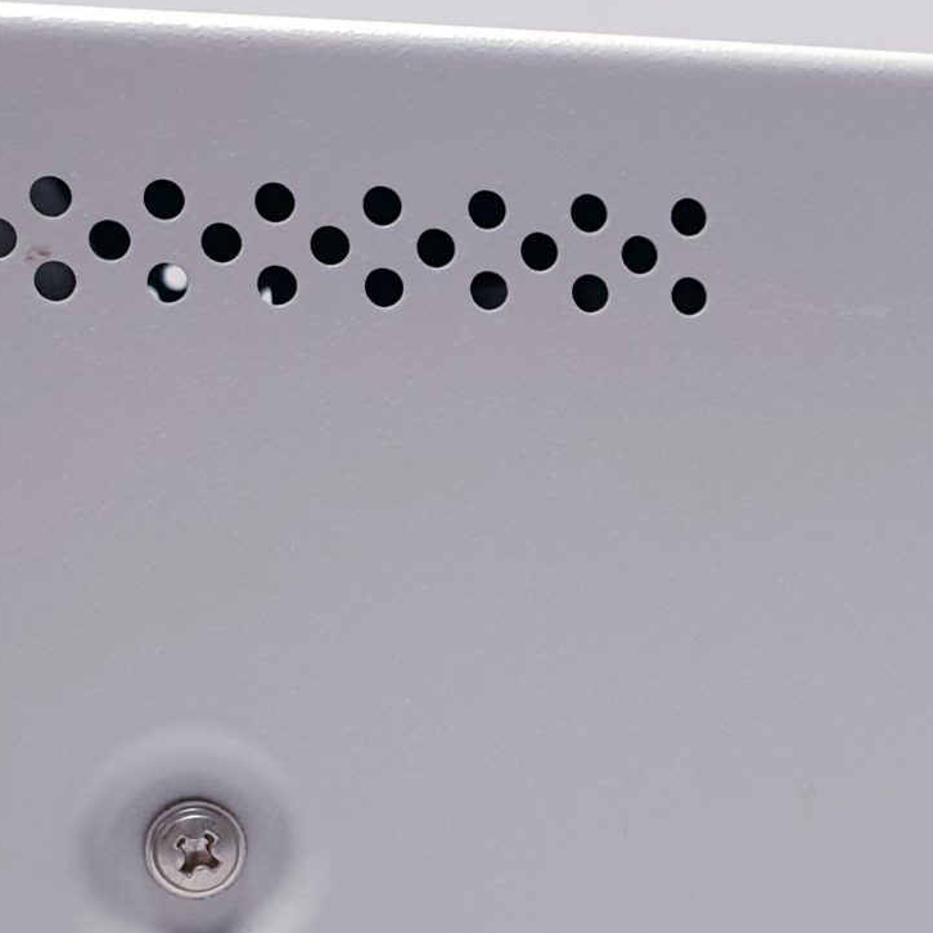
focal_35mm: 81
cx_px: 937
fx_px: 2470
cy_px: 932
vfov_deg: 20.7
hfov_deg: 20.7
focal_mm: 4.3
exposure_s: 1/100
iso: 80
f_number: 2.4
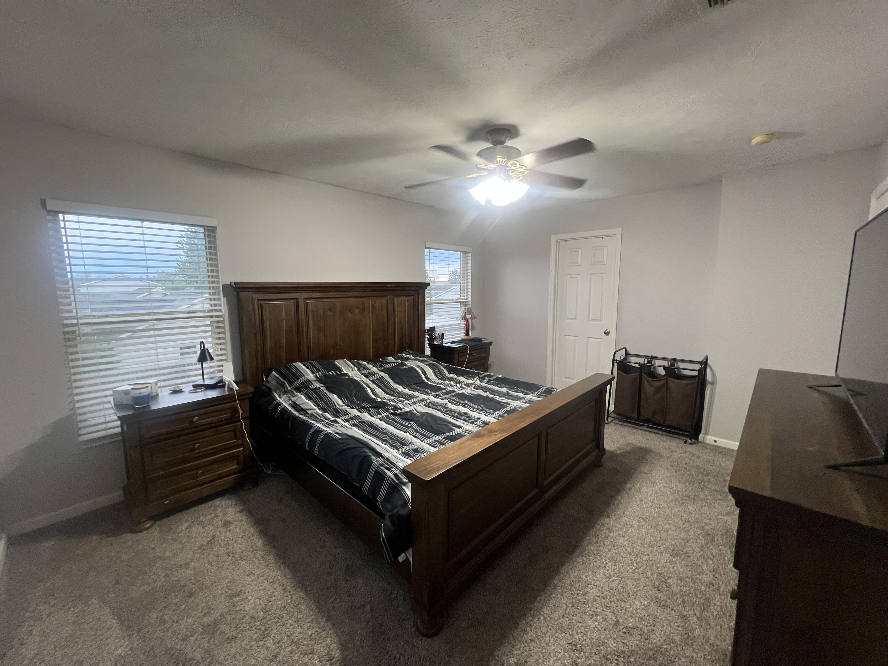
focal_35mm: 13
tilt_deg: -6.8
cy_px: 333
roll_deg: +0.9
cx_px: 444
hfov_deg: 106.2
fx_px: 333
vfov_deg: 89.9
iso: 400
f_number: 1.8
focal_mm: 1.57
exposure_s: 1/60
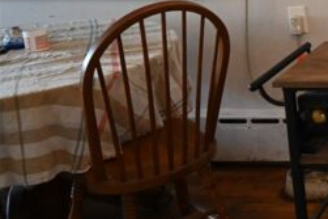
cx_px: 521
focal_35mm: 69
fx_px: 625
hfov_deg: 22.7
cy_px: -12
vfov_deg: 19.1
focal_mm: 21.5
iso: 3200
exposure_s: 1/125
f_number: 4
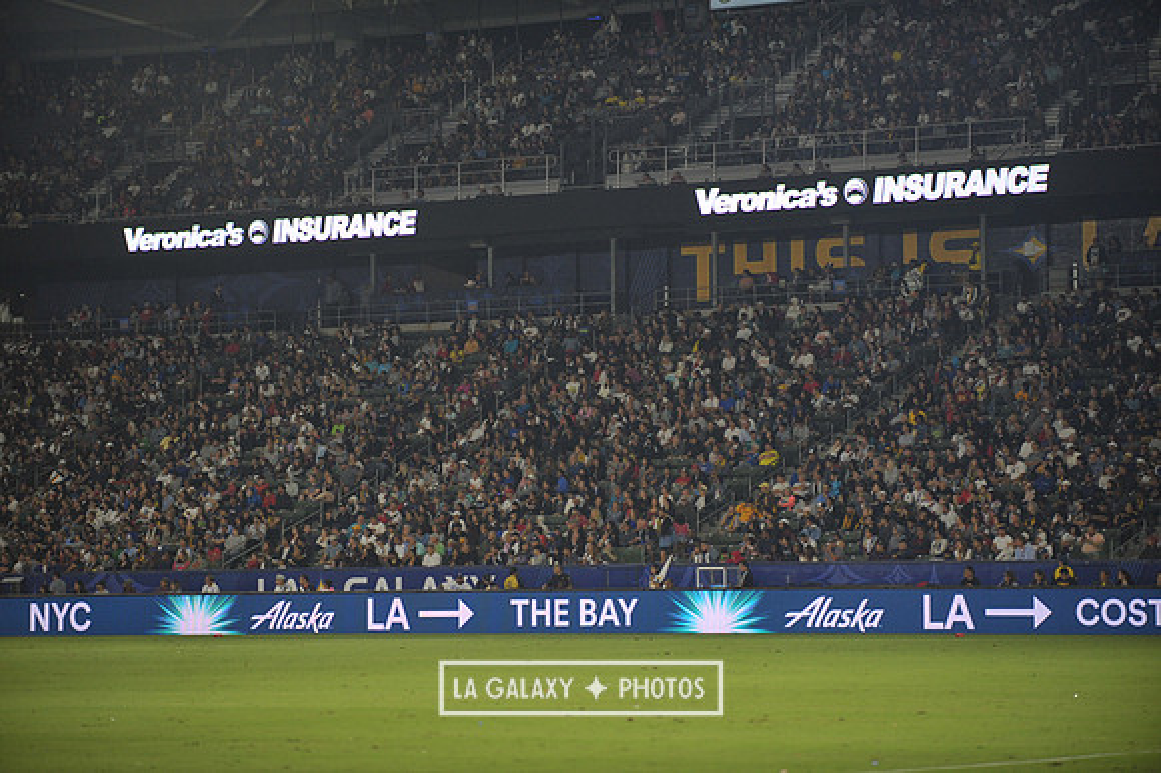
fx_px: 4190
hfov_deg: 15.8
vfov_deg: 10.5
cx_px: 580
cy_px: 386
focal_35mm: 130
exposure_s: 1/1000
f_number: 2.8
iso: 1250
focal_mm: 130
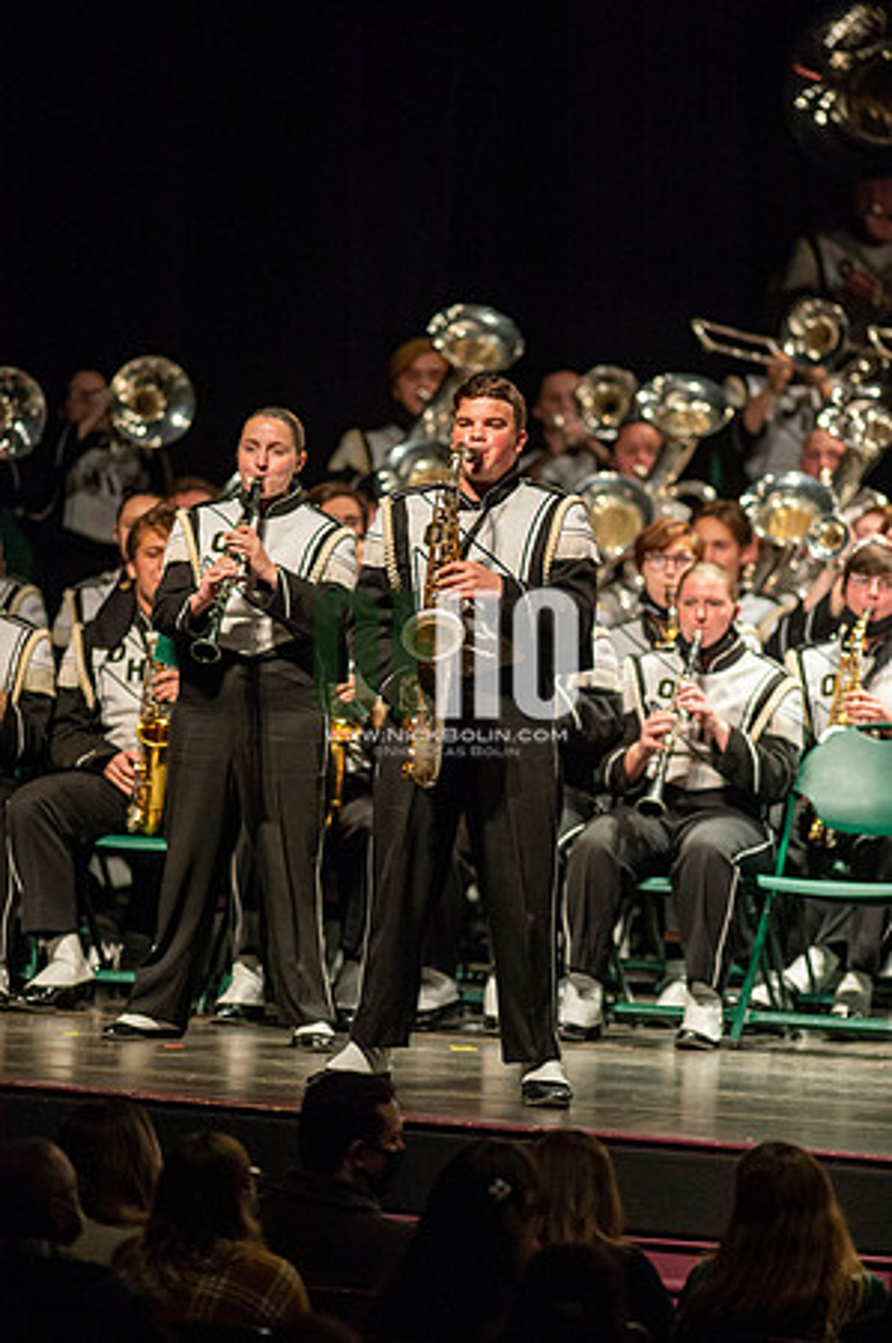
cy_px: 672
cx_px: 446
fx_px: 11175
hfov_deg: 4.6
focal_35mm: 300
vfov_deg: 6.9
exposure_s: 1/500
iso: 3200
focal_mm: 300
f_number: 2.8
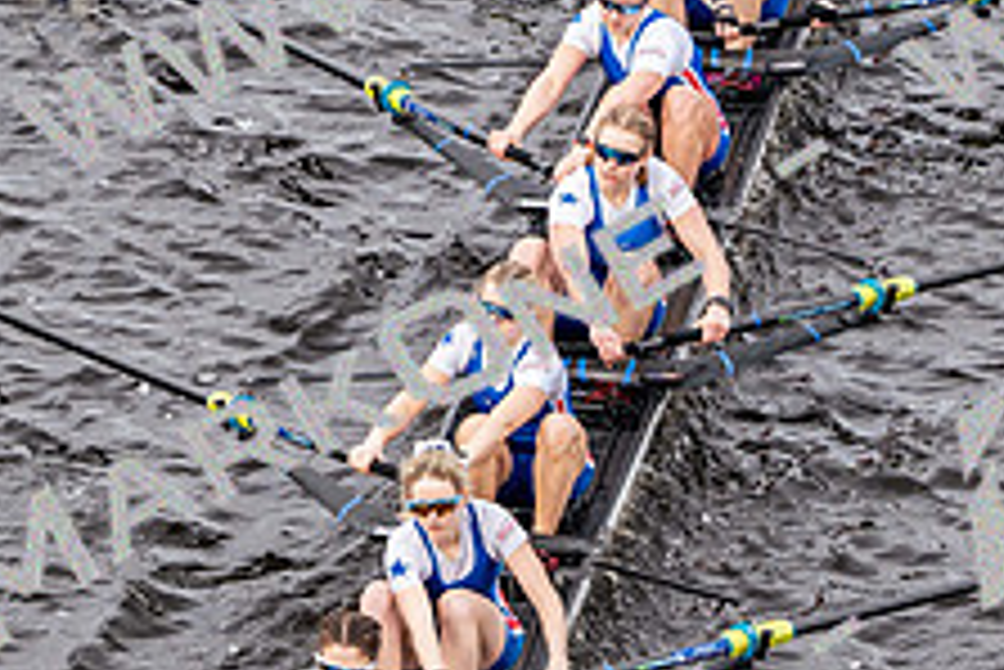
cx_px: 572
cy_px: 182
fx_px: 11414
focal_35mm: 409
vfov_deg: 3.4
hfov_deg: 5.0
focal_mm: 157
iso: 400
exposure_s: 1/2000
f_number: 2.8
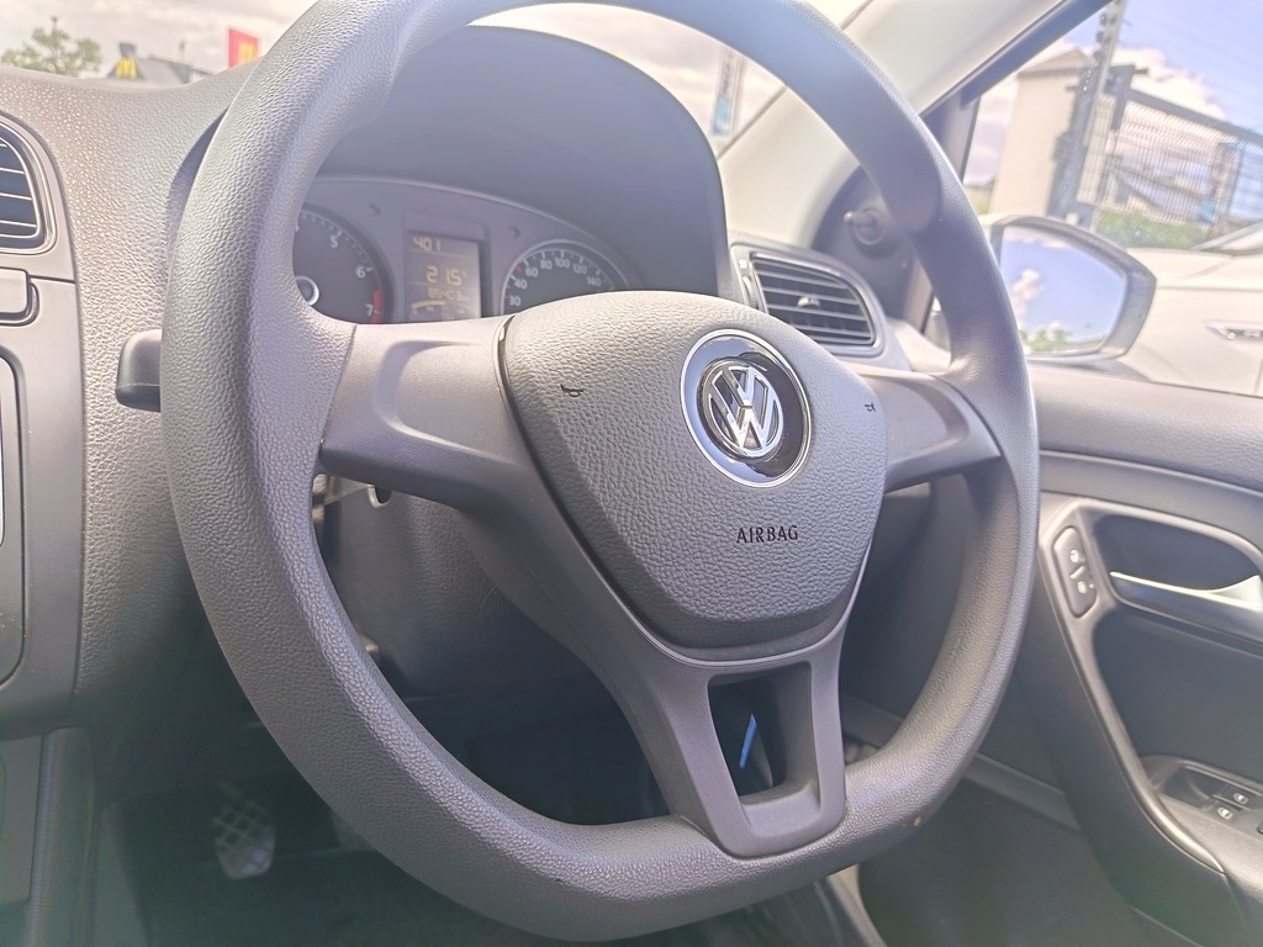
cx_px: 632
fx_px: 876
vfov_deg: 56.8
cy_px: 474
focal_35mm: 24
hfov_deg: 71.6
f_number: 1.75
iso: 246
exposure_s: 1/100
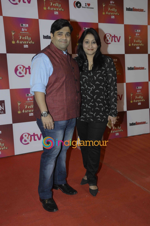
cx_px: 75
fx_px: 301
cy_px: 113
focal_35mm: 48
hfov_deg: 28.0
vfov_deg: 41.1
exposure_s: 1/160
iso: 800
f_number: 8
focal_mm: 32
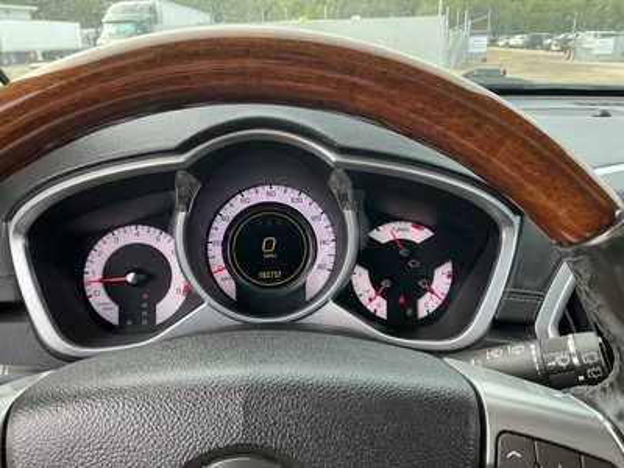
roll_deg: +0.8
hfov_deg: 63.4
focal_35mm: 28
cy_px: 234
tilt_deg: -20.8
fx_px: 505
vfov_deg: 49.7
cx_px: 312
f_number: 1.8
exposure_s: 1/122
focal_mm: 3
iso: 32
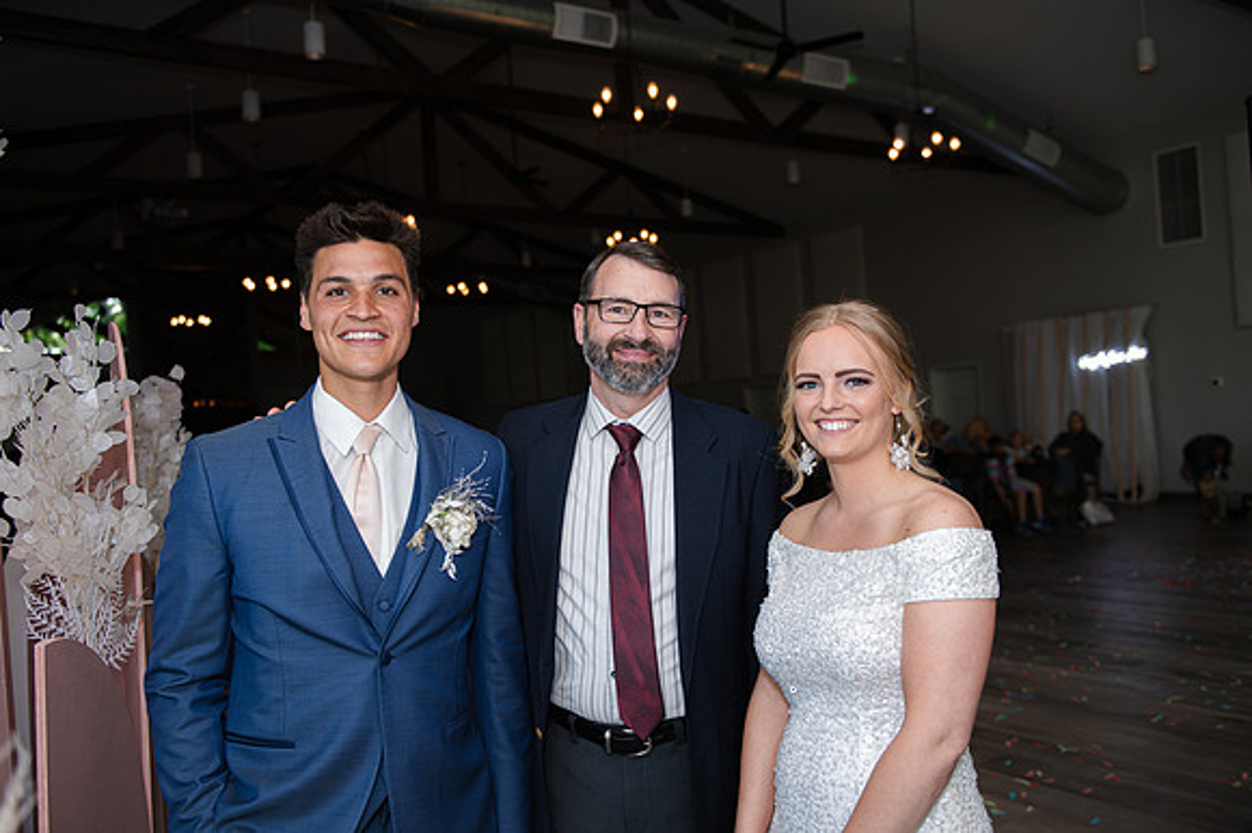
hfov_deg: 60.6
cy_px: 416
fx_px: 1071
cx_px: 626
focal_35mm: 31
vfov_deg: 42.5
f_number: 2.8
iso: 250
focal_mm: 28
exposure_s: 1/200
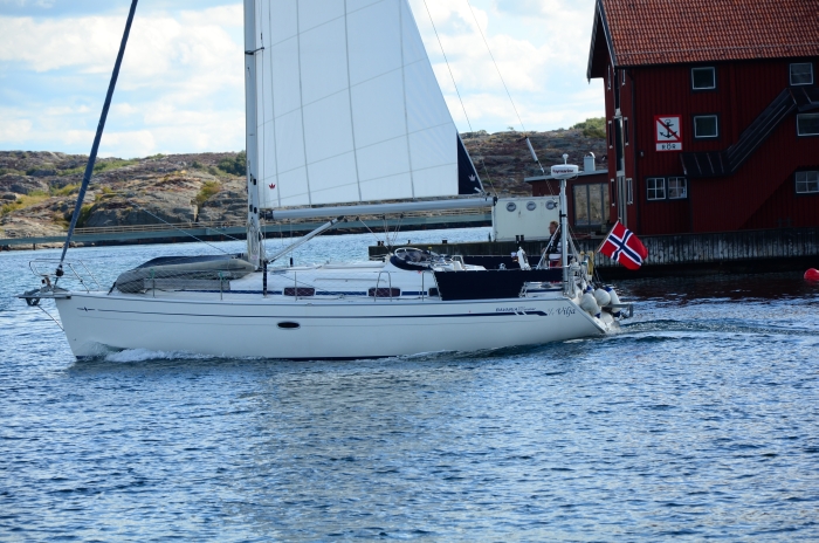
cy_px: 272
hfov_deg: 13.1
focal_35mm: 158
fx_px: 3577
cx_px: 410
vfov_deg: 8.7
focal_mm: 105
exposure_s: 1/400
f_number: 7.1
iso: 200
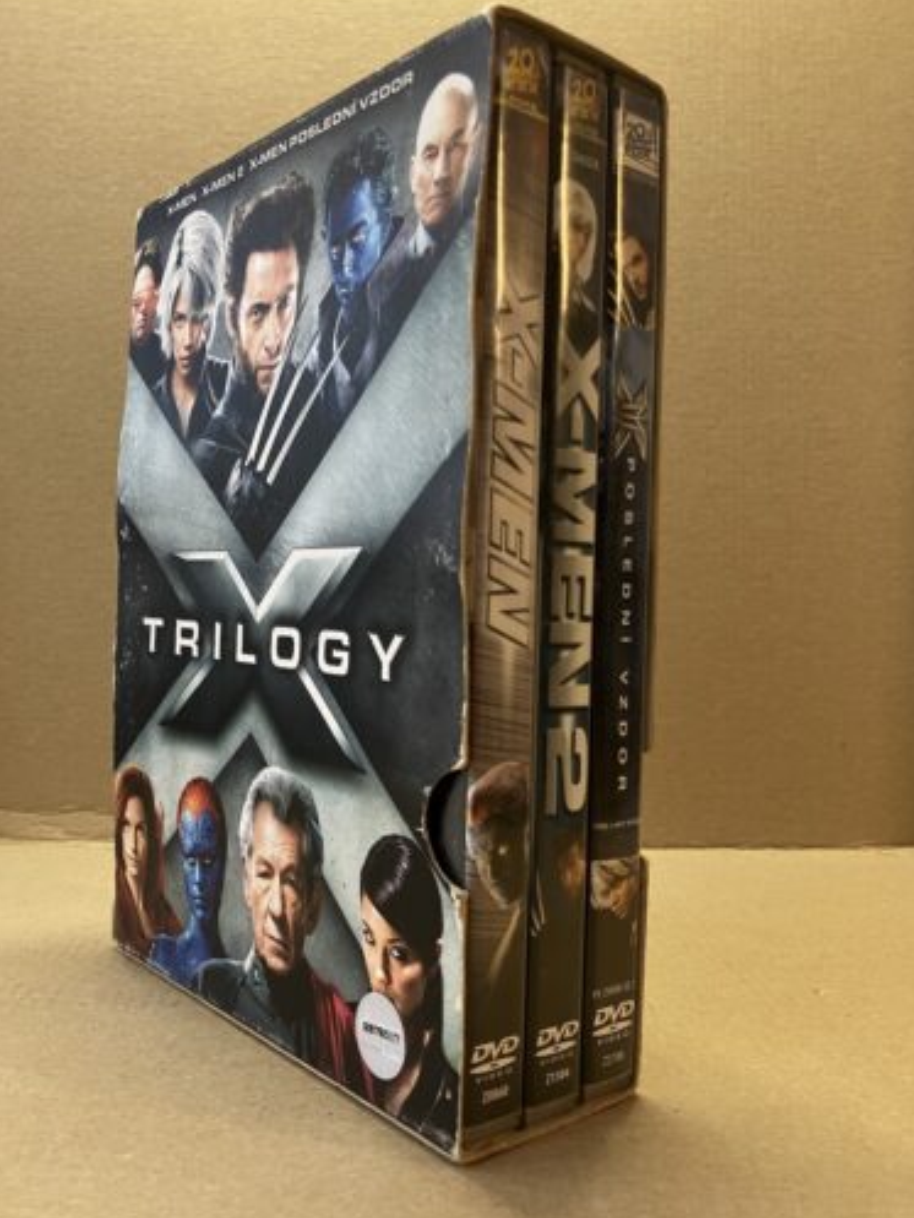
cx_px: 431
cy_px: 592
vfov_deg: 59.9
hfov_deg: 46.8
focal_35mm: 30
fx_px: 1056
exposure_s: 1/90
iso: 80
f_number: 1.8
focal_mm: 3.99
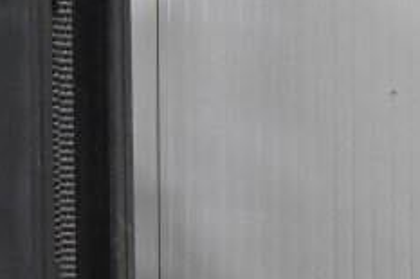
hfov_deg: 11.9
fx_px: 1982
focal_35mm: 170
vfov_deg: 8.0
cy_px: 310
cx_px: -20
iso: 1600
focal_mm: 22
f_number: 5
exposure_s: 1/30
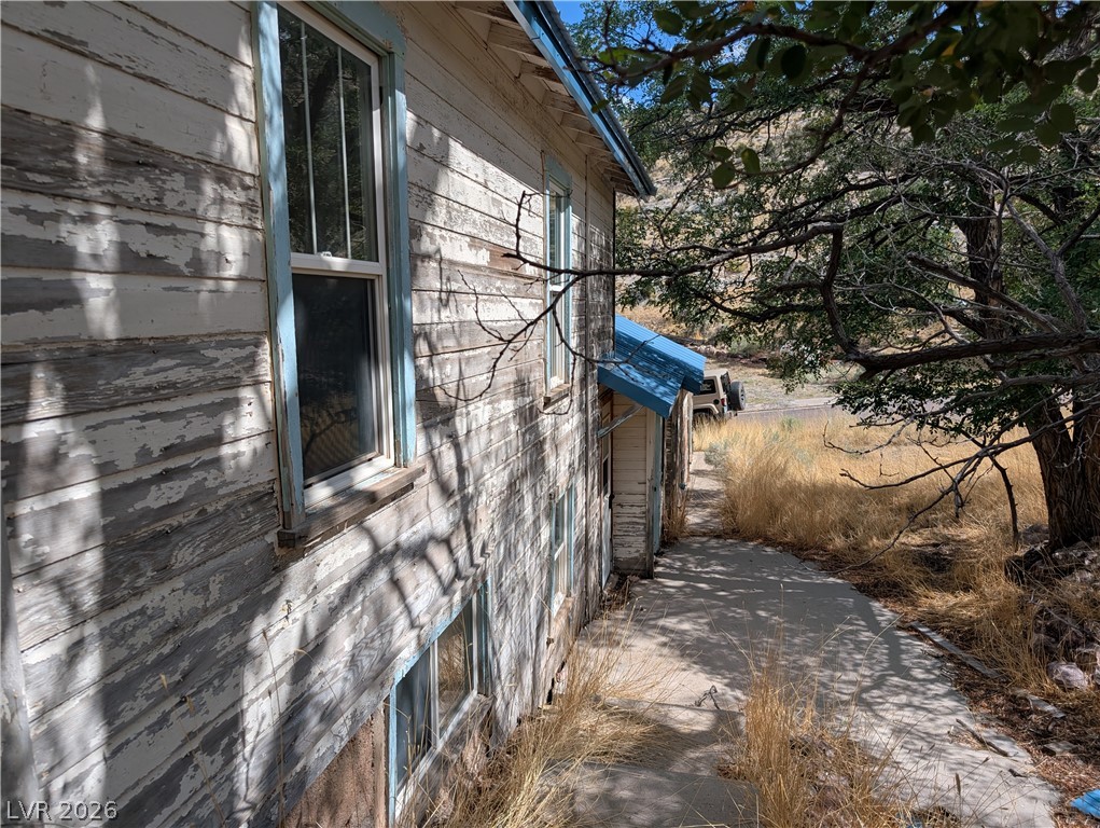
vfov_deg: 56.9
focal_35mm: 24
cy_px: 414
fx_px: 763
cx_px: 550
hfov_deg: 71.5
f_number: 1.68
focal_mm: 6.9
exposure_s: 1/1431
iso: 21
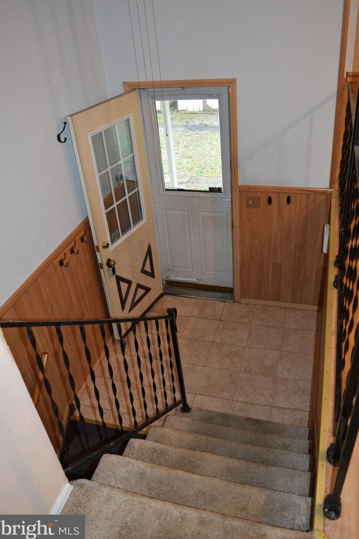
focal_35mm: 28
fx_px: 419
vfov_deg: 65.5
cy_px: 265
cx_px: 180
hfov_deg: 46.4
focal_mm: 18
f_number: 3.5
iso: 800
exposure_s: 1/60
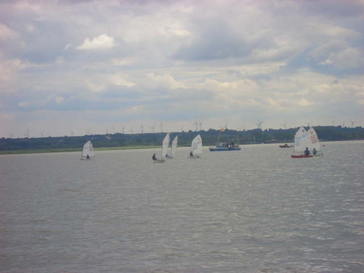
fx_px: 1104
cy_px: 136
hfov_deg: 18.7
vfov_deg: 14.1
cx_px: 182
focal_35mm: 105
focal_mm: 17.4
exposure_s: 1/200
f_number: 7.7
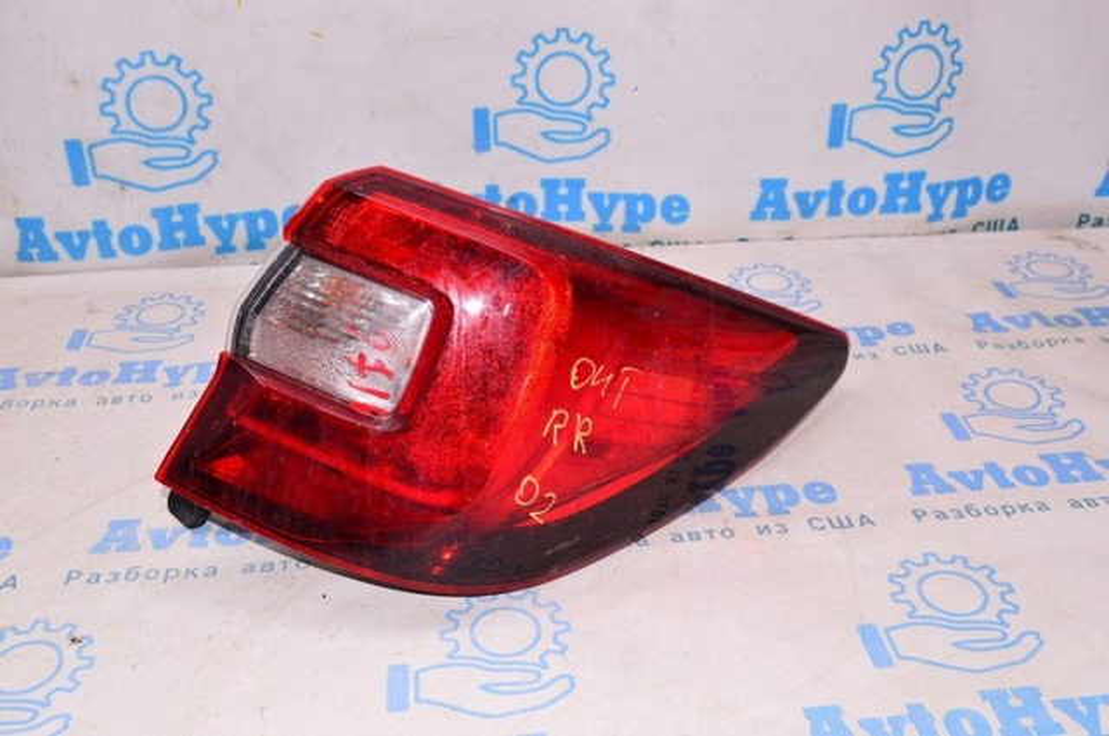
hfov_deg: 51.3
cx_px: 554
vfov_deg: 35.4
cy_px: 368
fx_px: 1154
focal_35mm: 38
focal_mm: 25
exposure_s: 1/125
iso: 1600
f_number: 8
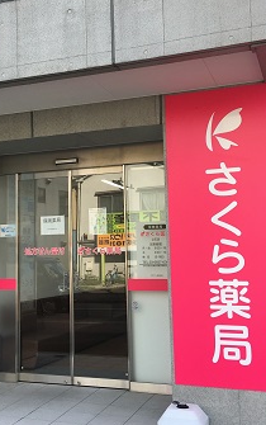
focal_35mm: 44
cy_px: 202
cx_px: 62
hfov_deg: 28.8
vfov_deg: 45.2
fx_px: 509
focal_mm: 4.15
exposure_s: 1/364
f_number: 2.2
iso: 25
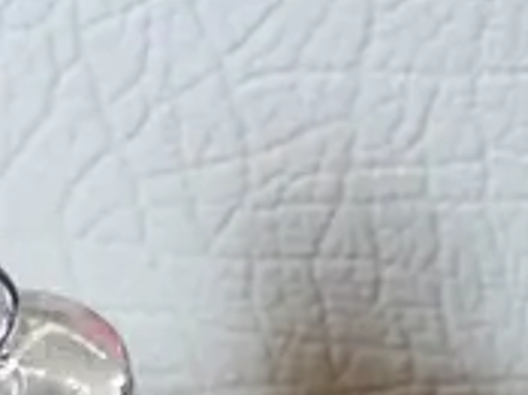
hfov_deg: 9.6
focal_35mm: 199
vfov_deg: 6.8
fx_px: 3033
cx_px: 830
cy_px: 1155
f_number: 4
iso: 1250
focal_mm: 17
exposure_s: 1/60
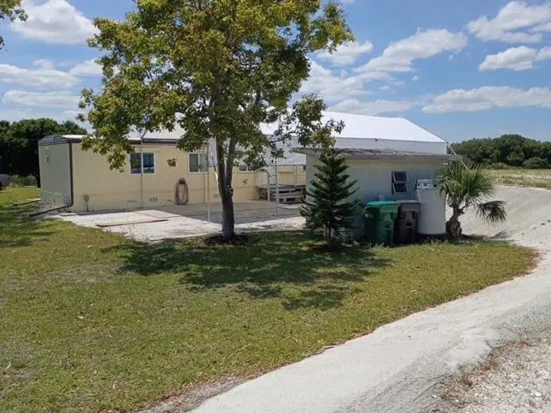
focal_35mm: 29
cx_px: 276
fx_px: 462
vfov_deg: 48.2
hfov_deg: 61.7
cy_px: 206
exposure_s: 1/2137
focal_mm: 4.27
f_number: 1.8
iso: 104
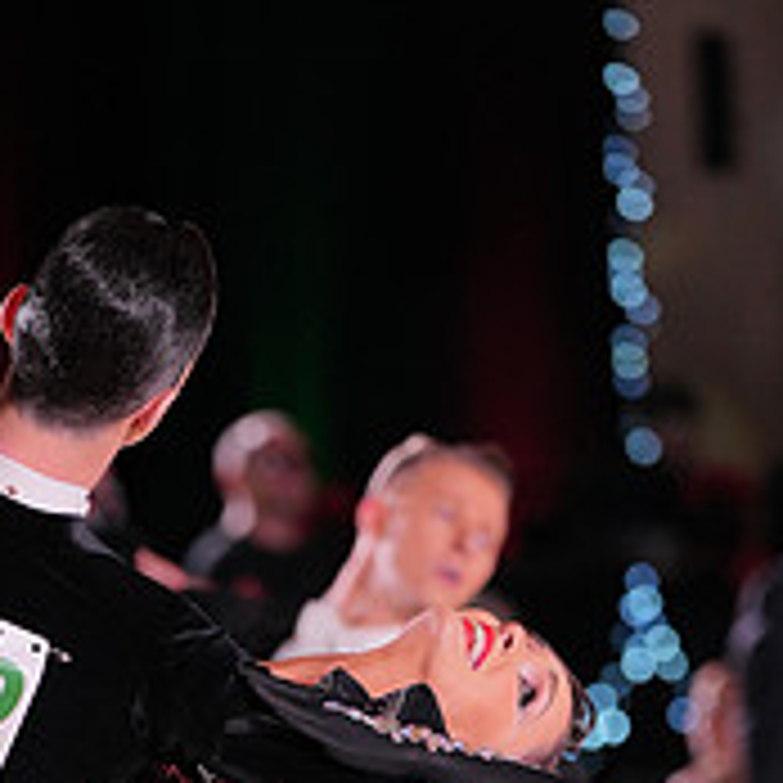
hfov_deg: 4.7
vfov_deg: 4.7
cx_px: 124
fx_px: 9546
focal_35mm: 373
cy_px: 1040
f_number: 2.8
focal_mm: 132
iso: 800
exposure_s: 1/400
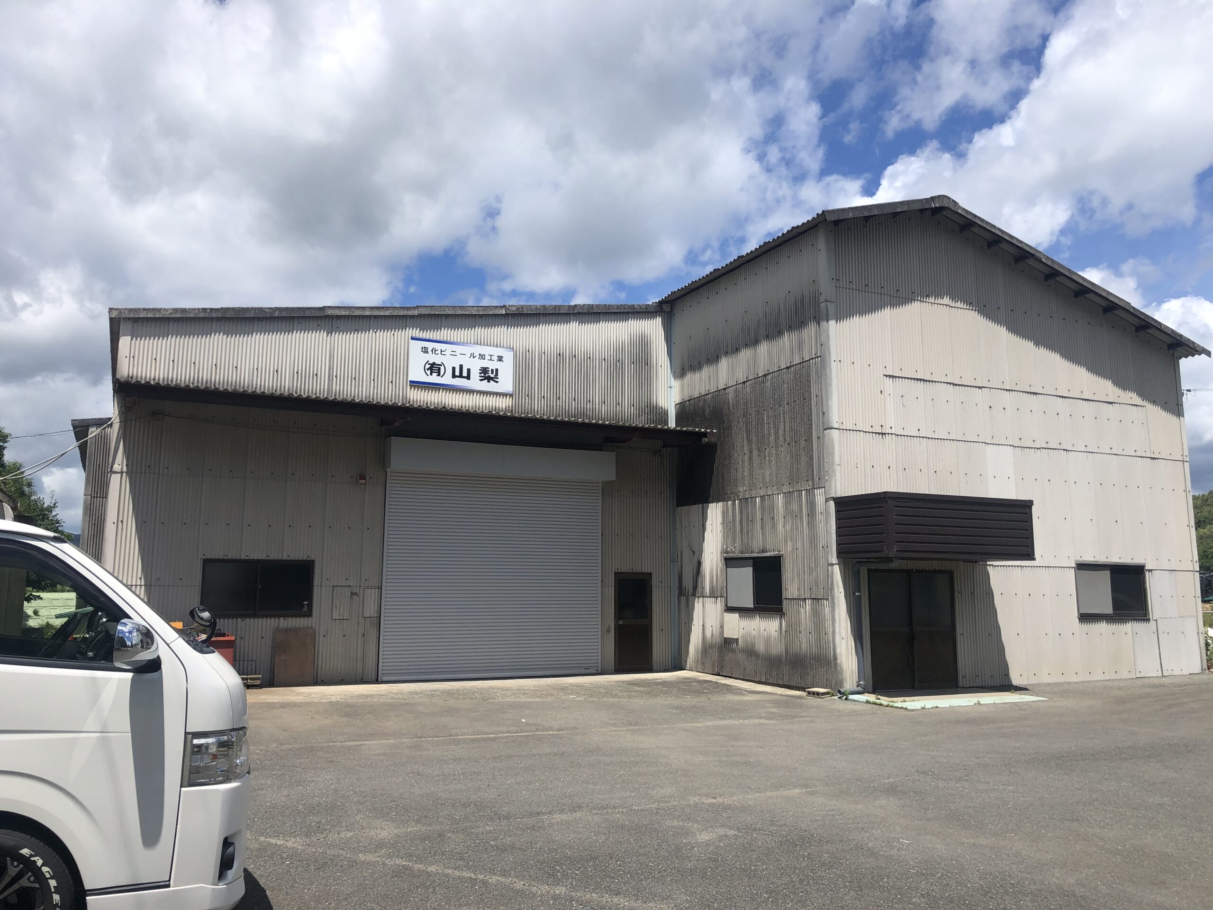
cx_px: 606
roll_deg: +0.3
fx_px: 981
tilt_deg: +8.6
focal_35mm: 28
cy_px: 455
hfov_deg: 63.4
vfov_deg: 49.7
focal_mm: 4
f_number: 1.8
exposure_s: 1/3040
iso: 20
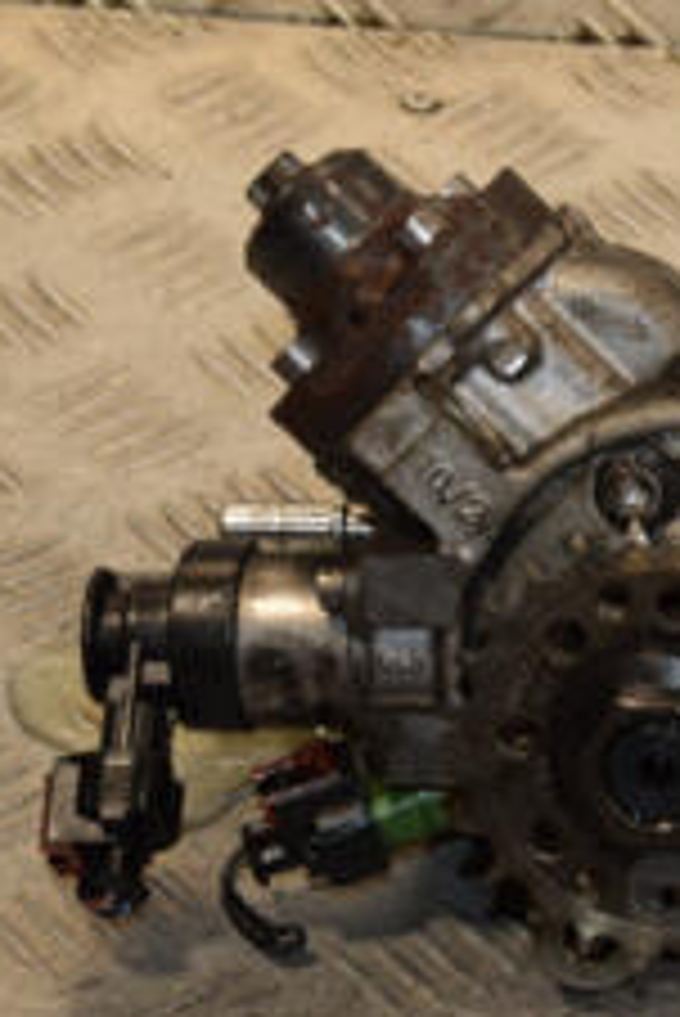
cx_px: 545
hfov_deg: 7.7
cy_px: 324
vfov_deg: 11.4
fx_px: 5073
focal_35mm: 179
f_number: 6.3
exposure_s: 1/200
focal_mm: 45
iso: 800
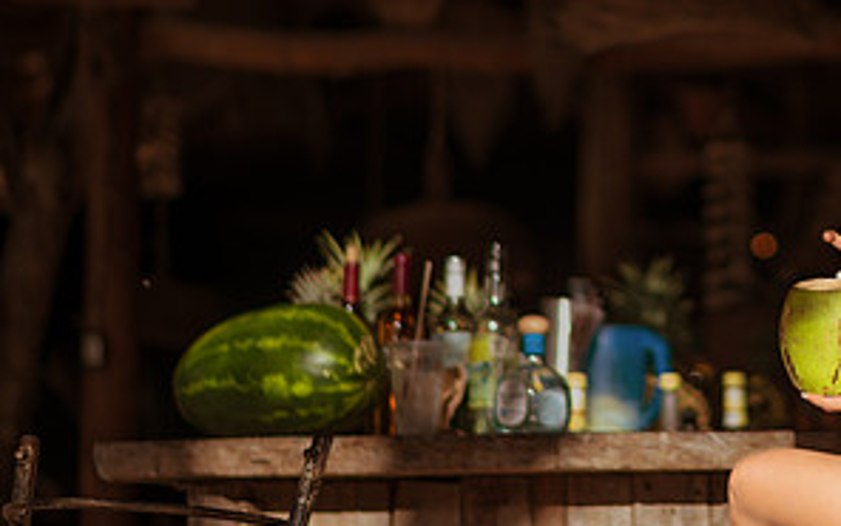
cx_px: 778
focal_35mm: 116
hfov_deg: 17.7
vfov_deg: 11.3
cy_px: 135
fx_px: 2659
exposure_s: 1/2500
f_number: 1.4
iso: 100
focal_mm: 58
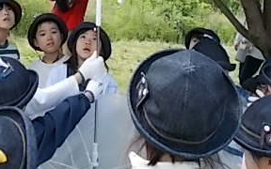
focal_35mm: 80
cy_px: -53
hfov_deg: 25.5
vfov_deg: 15.5
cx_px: 65
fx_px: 591
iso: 80
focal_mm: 6
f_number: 3.6
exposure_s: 1/200
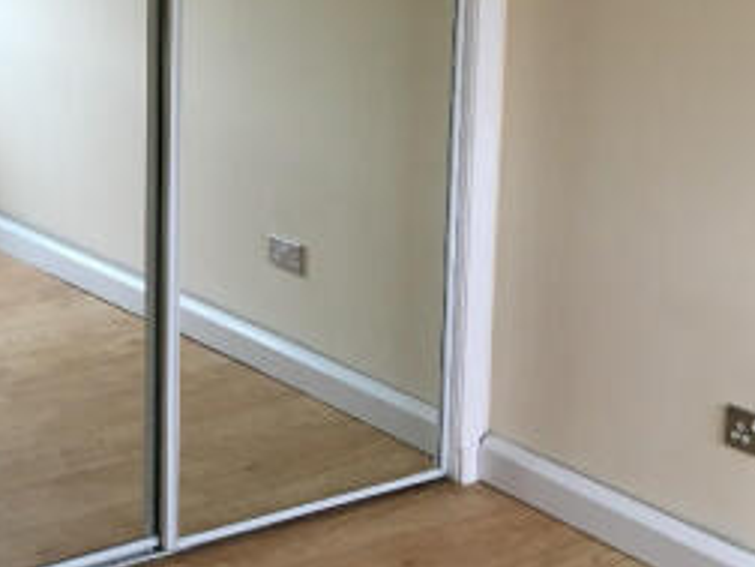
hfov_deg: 26.9
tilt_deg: -8.5
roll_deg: -0.5
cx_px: -49
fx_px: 1461
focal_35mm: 67
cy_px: 50
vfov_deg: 21.4
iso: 64
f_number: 2.2
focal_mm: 4.15
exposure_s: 1/33
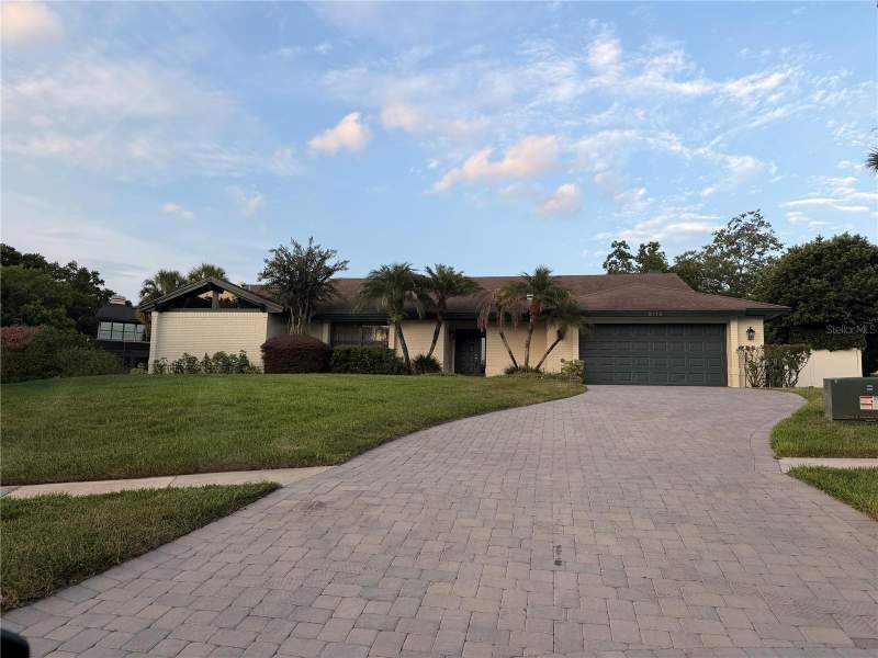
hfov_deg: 71.6
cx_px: 439
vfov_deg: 56.8
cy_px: 329
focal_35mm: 24
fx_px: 609
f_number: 1.78
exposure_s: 1/547
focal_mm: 6.76
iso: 80
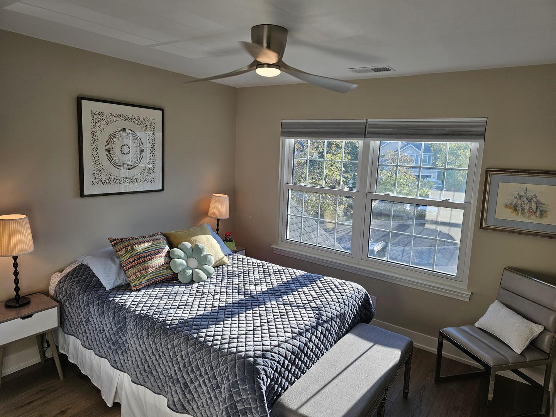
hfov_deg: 73.9
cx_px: 278
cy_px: 208
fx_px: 369
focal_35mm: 23
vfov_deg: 58.9
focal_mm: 6.3
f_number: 1.7
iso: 16
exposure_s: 1/120
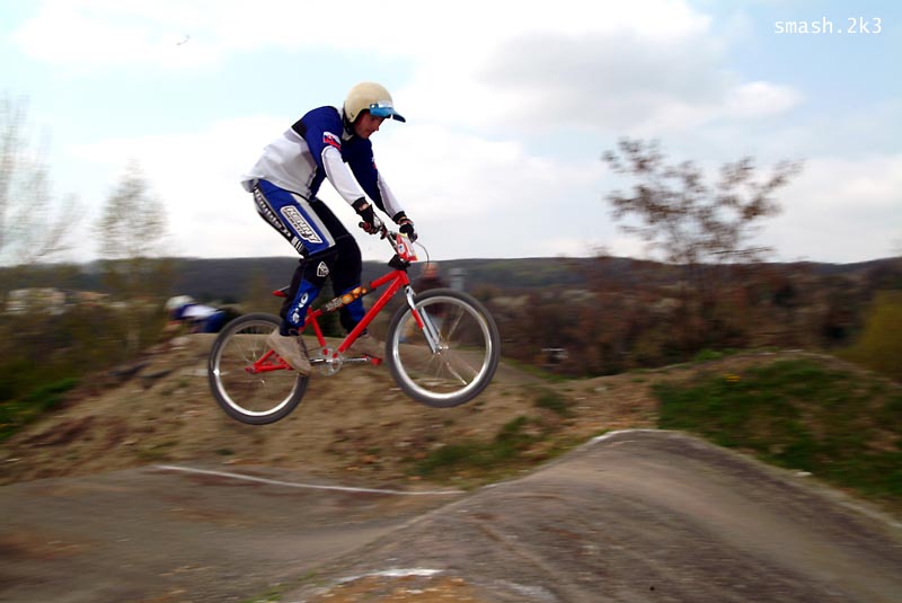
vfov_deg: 36.9
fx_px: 903
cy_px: 302
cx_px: 451
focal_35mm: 36
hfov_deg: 53.1
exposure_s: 1/125
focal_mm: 24
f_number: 11
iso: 100
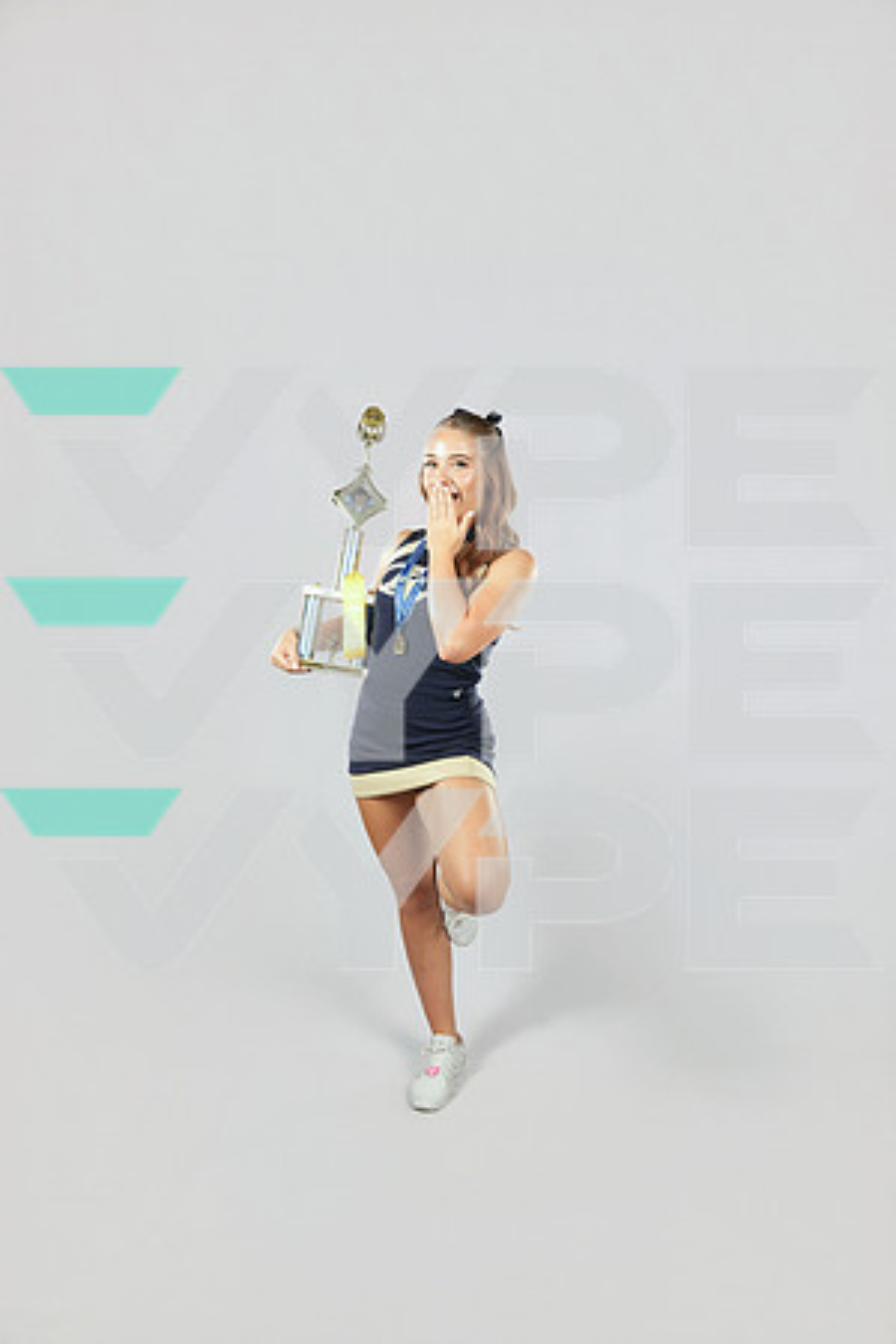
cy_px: 672
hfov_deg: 53.1
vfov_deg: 73.7
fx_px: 896
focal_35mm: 24
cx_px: 448
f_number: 8
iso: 200
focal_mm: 24
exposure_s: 1/80
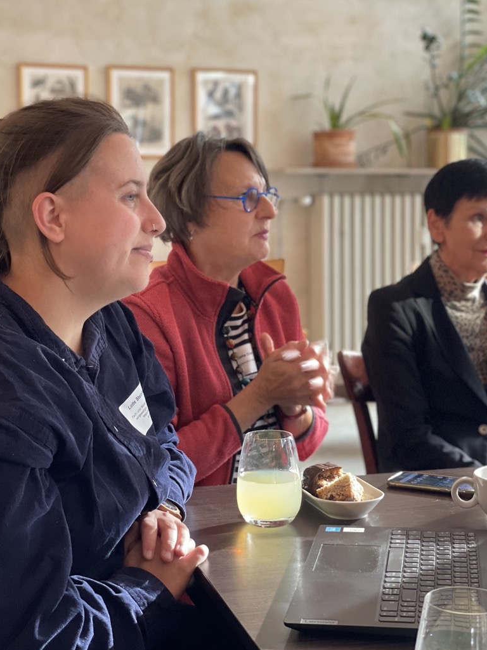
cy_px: 284
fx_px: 1219
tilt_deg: -4.1
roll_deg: +1.7
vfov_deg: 29.8
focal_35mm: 65
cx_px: 278
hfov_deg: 22.6
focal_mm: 6
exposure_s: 1/33
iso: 200
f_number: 2
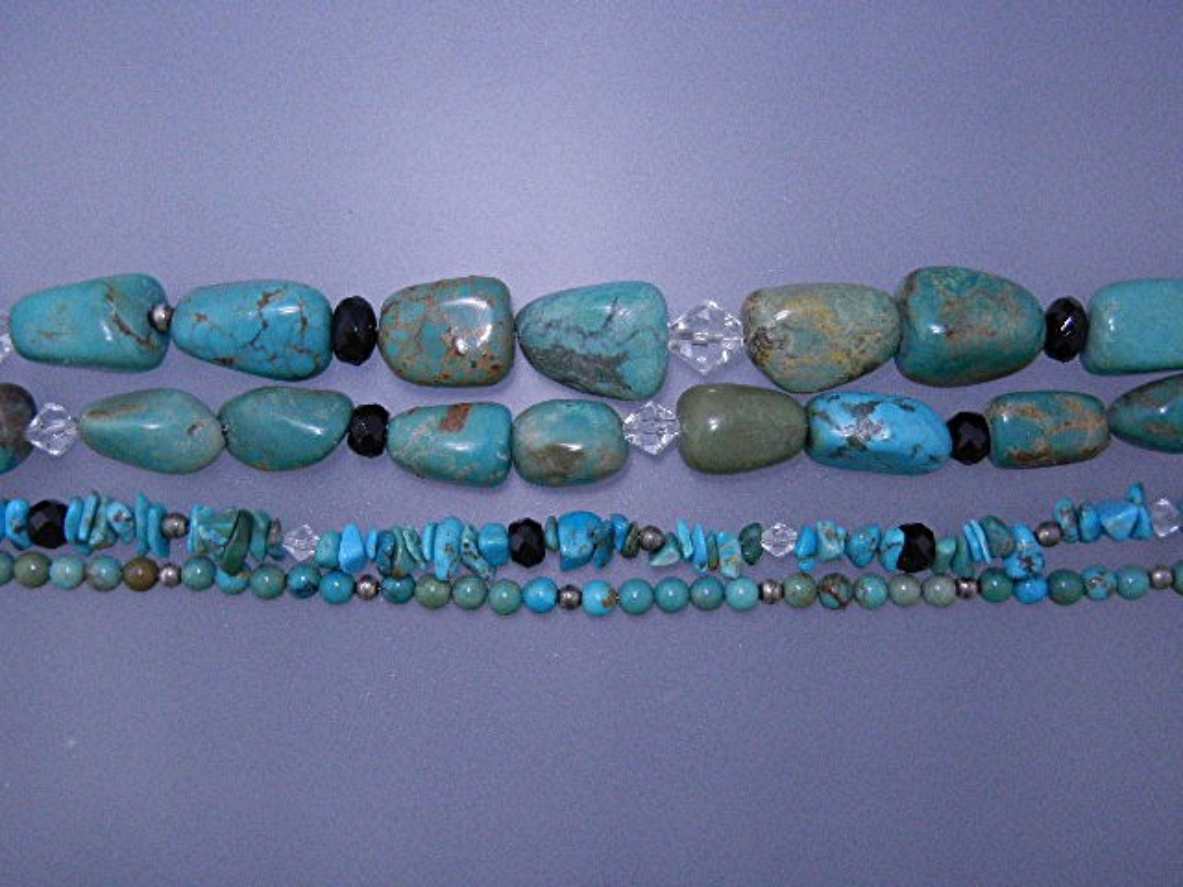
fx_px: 1333
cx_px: 592
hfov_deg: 47.9
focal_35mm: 39
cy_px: 444
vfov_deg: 36.8
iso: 800
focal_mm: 7.1
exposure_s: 1/30
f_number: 7.4
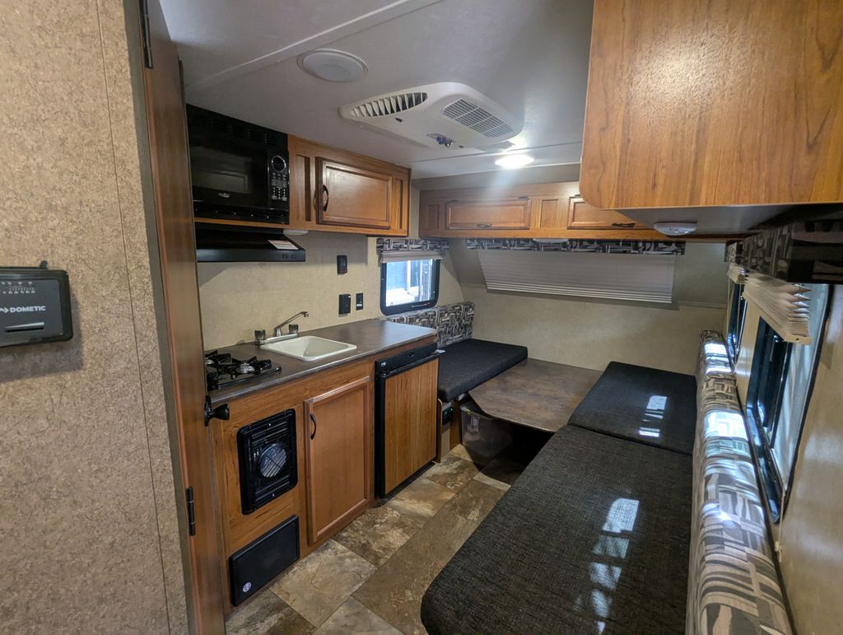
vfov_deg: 78.2
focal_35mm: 16
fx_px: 390
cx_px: 422
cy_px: 318
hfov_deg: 94.4
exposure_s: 1/23.3
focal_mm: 2.35
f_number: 2.2
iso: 179
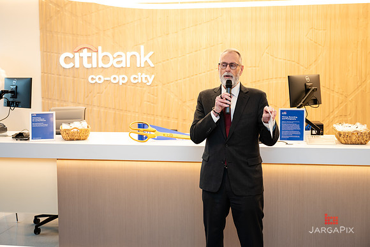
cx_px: 185
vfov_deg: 29.1
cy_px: 118
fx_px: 476
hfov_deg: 42.5
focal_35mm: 46
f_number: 3.2
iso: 400
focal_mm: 44
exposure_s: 1/125
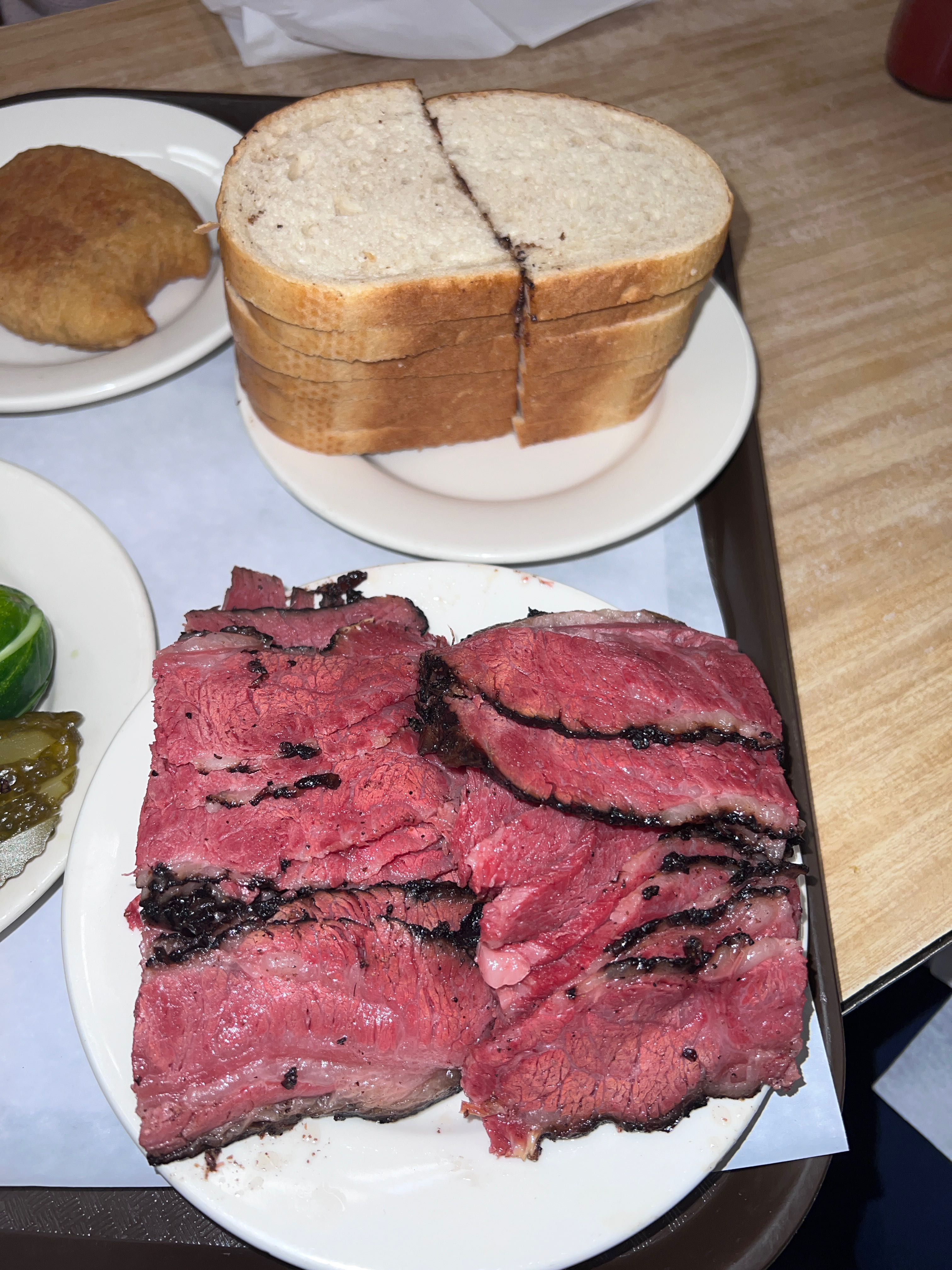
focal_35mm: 26
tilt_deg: -54.9
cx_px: 476
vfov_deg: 67.3
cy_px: 635
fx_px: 953
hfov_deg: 53.1
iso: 32
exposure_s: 1/214
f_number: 1.5
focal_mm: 5.7
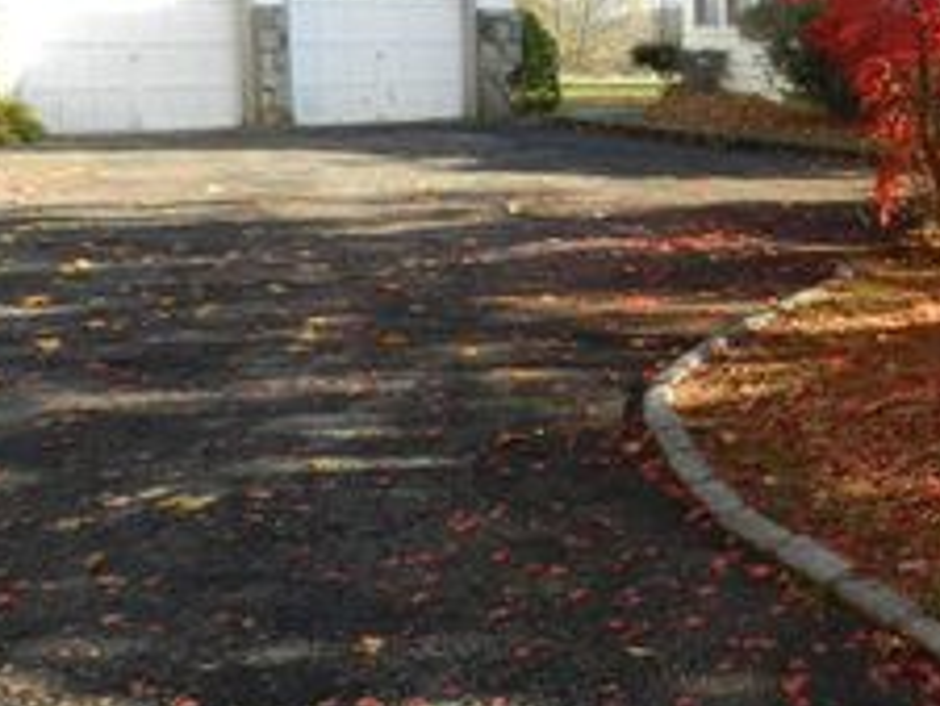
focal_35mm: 51
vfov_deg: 28.0
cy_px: 144
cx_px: 886
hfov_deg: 34.8
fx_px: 1386
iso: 160
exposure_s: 1/50
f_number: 5.6
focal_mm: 4
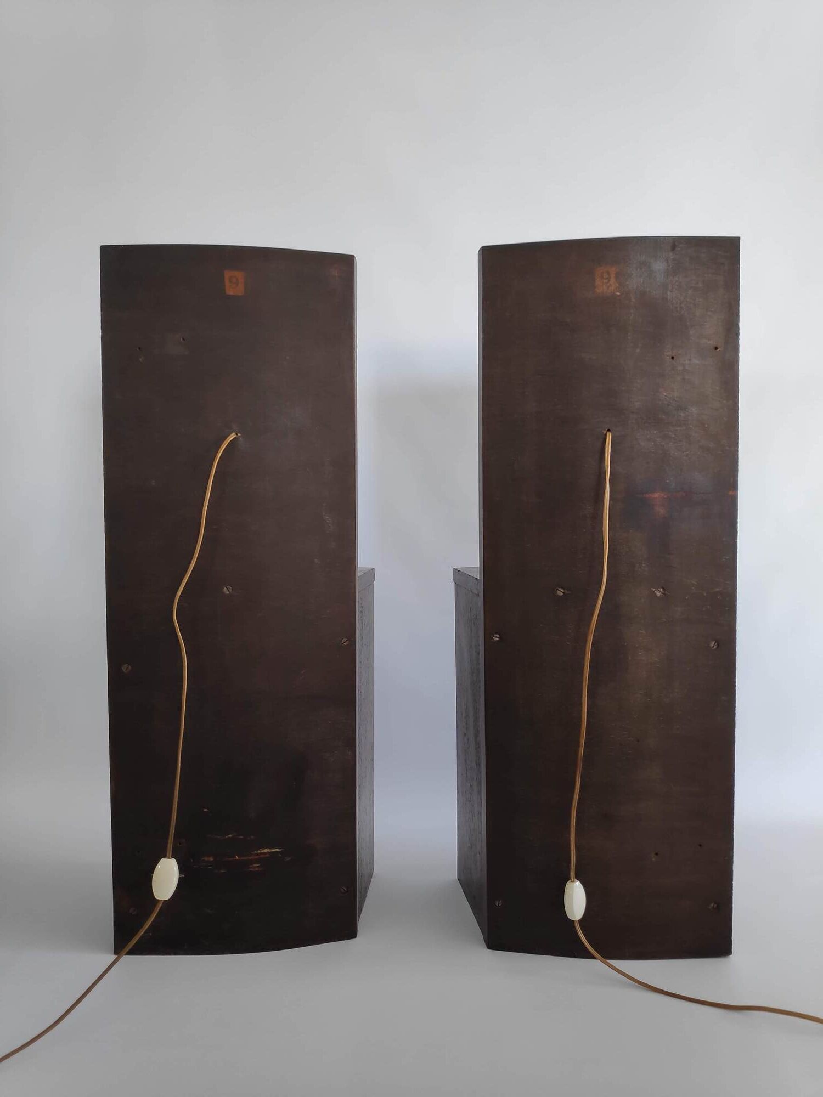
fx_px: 634
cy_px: 548
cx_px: 412
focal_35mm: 20
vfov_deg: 81.7
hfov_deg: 66.0
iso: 220
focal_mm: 3.94
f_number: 1.9
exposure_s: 1/100
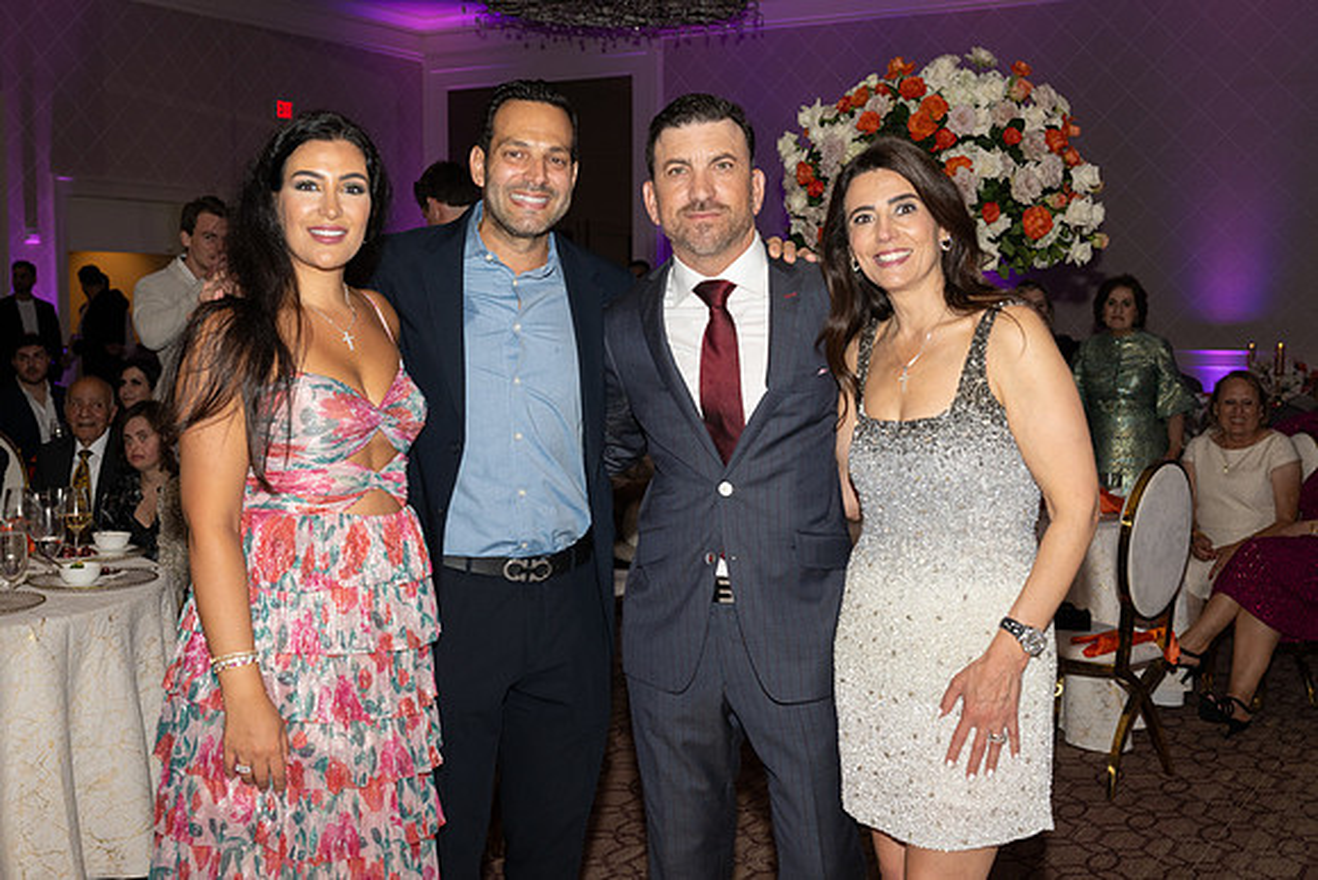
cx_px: 659
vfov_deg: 31.2
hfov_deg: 45.4
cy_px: 440
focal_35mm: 43
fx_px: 1575
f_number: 5.6
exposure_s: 1/100
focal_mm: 43
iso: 800
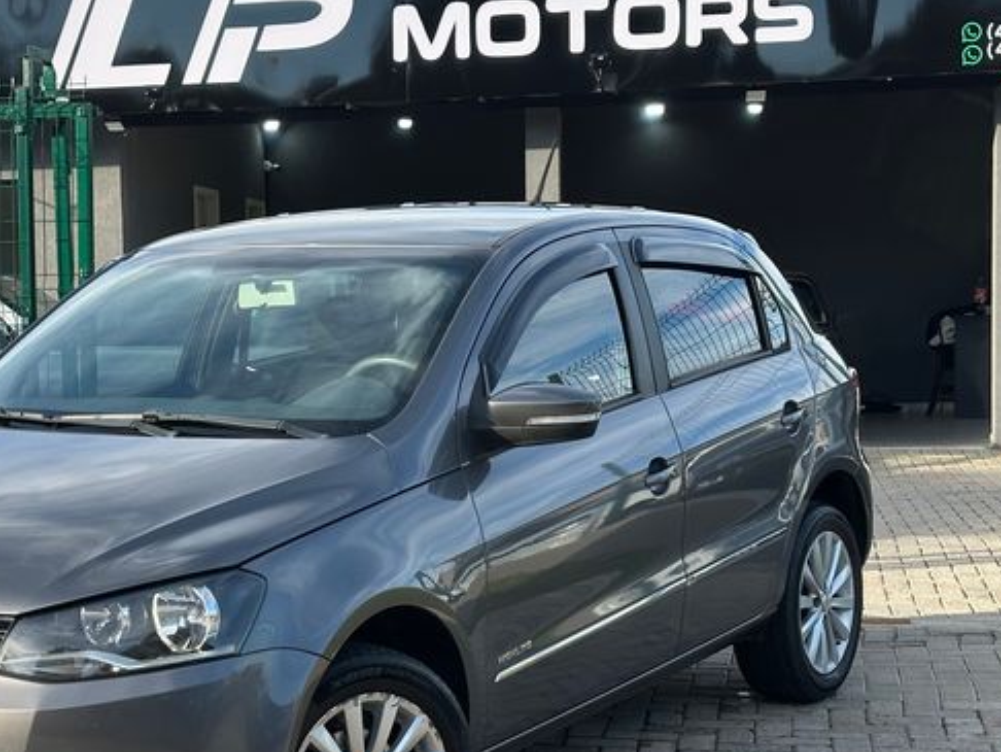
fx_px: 2315
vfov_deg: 18.4
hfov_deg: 24.2
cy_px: 486
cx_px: 282
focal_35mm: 80
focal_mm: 6.86
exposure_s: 1/745
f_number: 1.78
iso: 64
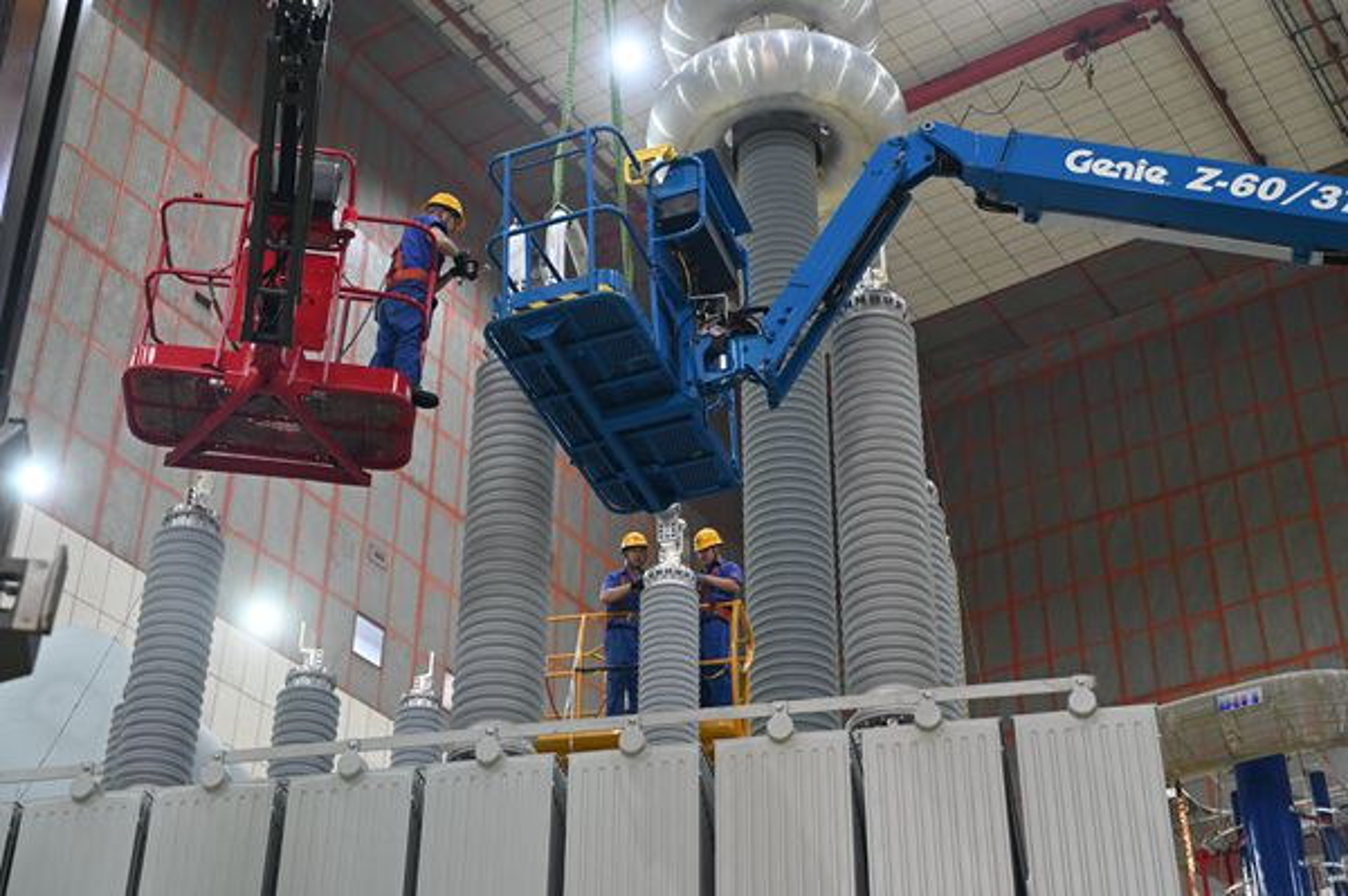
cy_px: 448
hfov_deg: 39.6
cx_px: 674
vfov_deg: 26.9
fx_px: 1871
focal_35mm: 50
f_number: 4
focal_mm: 50
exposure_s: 1/60
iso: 5000
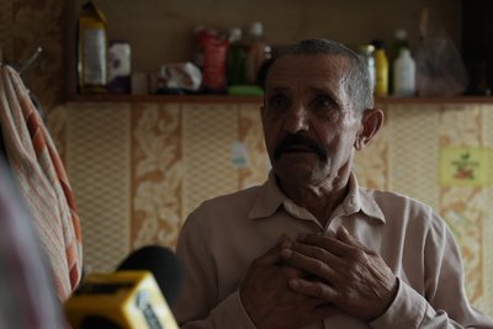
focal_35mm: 63
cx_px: 246
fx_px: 863
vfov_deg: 21.6
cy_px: 164
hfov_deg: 31.9
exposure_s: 1/60
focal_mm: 63
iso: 1000
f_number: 2.8
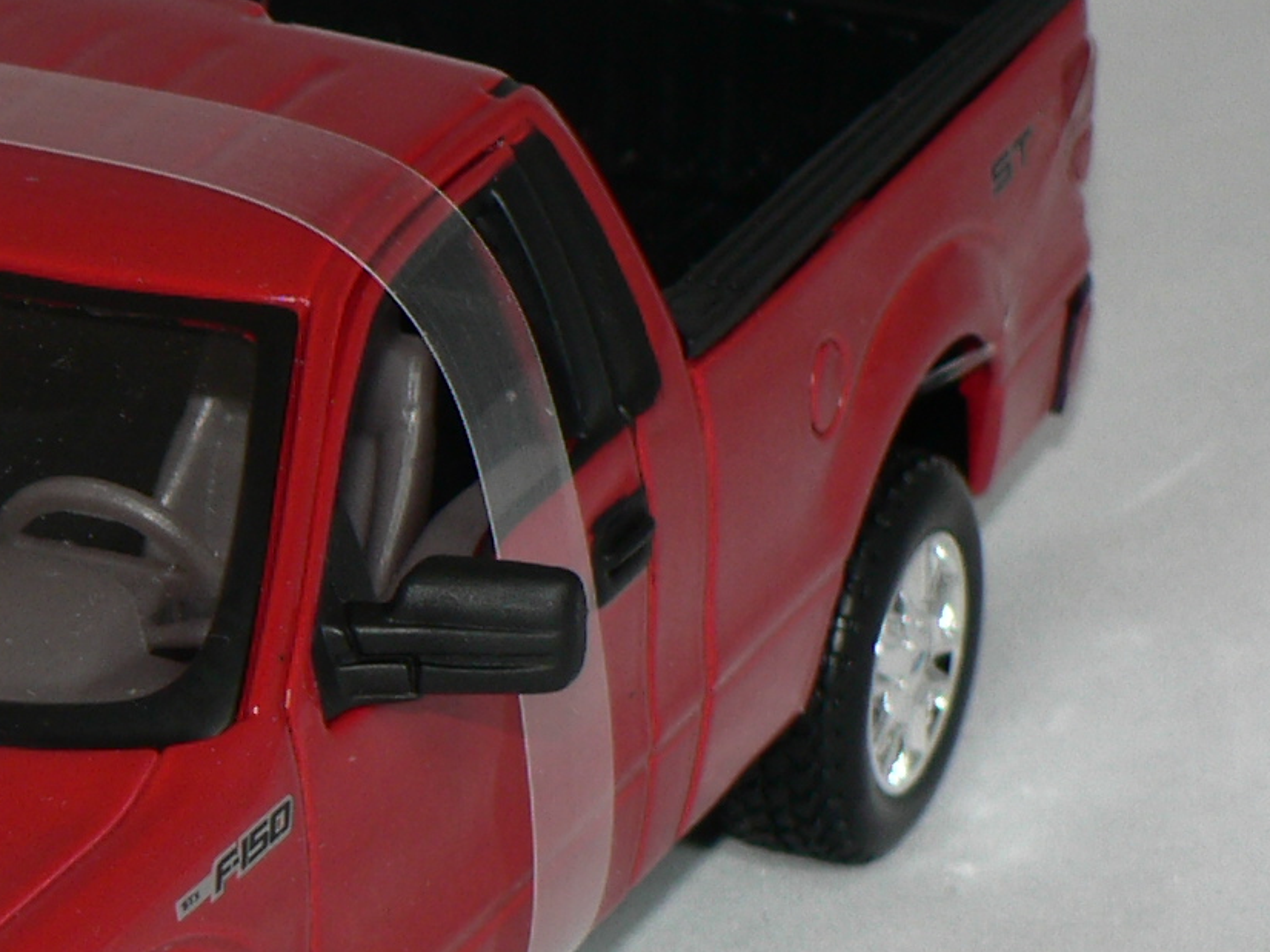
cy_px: 711
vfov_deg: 8.0
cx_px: -72
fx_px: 6822
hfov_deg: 10.5
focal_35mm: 186
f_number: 3.2
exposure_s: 1/60
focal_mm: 10.1
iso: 80
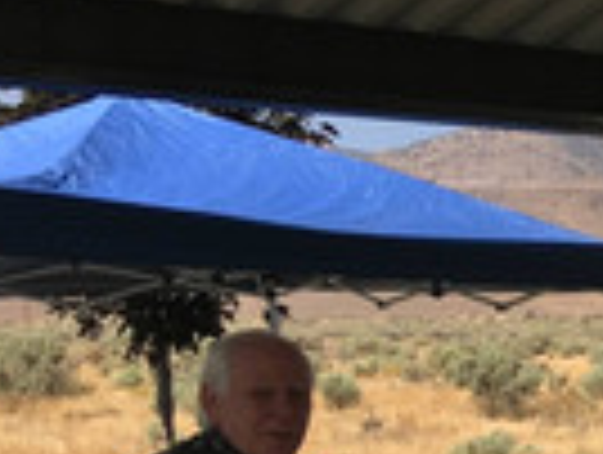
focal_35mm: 138
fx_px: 2408
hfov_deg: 12.5
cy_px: 553
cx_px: 1228
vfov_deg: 10.6
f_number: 2.2
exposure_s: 1/1304
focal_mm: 4.15
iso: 25
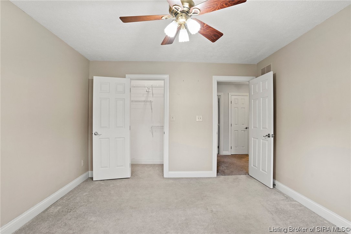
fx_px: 166
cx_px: 176
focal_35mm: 17
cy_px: 117
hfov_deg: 93.3
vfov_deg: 70.4
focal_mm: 17
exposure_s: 1/6
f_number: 7.1
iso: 1000
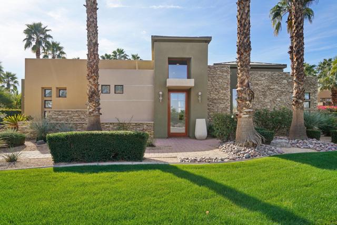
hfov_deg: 76.1
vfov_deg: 55.1
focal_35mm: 23
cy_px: 112
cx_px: 168
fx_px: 215
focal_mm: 23
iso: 100
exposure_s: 1/125
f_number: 8
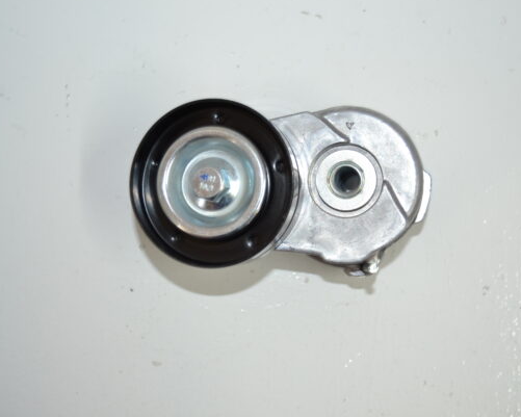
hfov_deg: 35.0
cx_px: 278
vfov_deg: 28.3
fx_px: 826
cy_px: 206
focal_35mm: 54
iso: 200
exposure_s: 1/20
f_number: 4.2
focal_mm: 31
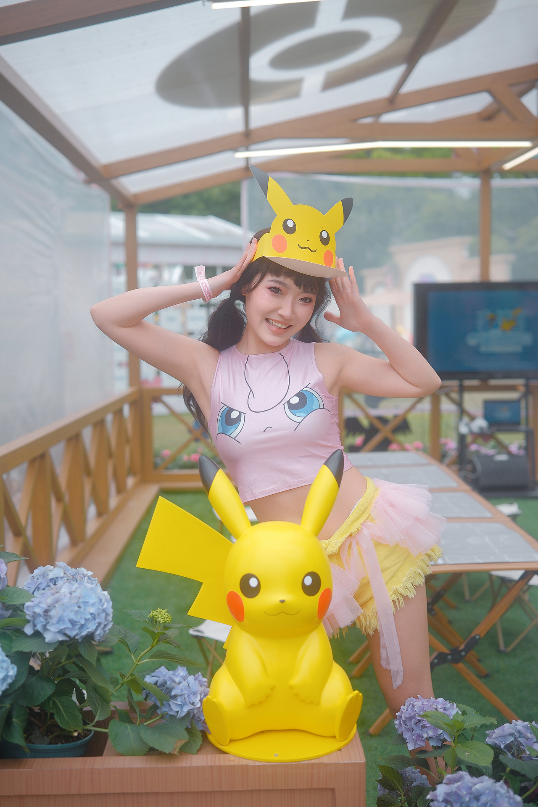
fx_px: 919
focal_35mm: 41
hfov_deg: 32.6
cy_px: 404
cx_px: 269
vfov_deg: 47.4
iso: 160
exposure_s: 1/1000
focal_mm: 27
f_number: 1.8
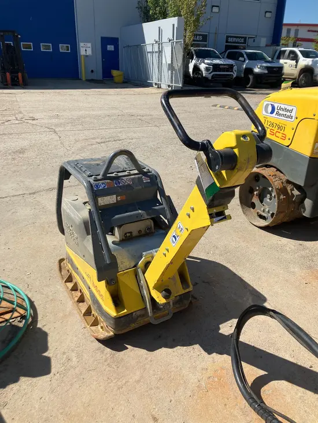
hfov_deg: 49.8
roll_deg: -1.9
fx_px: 343
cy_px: 212
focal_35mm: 28
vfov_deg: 63.4
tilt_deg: -22.7
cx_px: 159
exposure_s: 1/2208
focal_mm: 3.99
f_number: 1.8
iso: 32
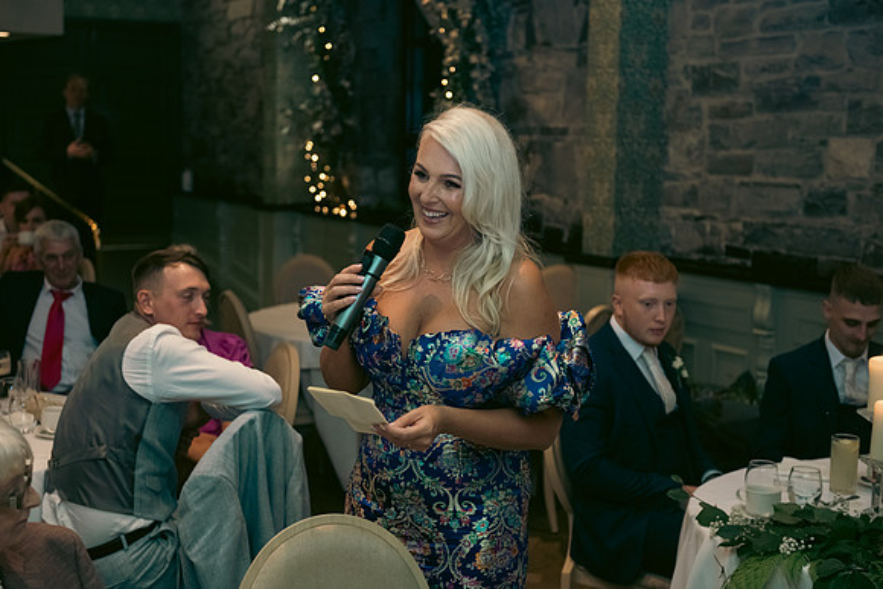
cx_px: 442
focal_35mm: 56
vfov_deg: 24.2
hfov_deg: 35.6
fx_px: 1374
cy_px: 294
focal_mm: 56
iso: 800
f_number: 3.5
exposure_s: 1/160
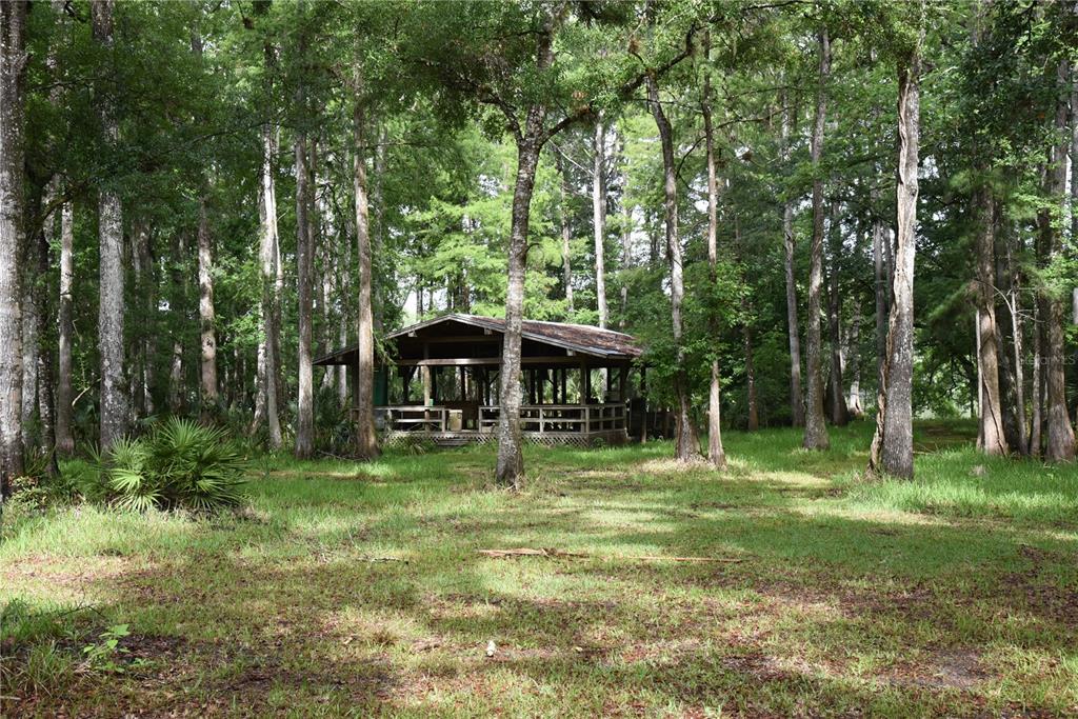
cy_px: 360
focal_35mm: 44
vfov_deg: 30.5
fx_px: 1318
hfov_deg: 44.5
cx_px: 539
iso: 1250
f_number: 9
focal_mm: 44
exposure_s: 1/320
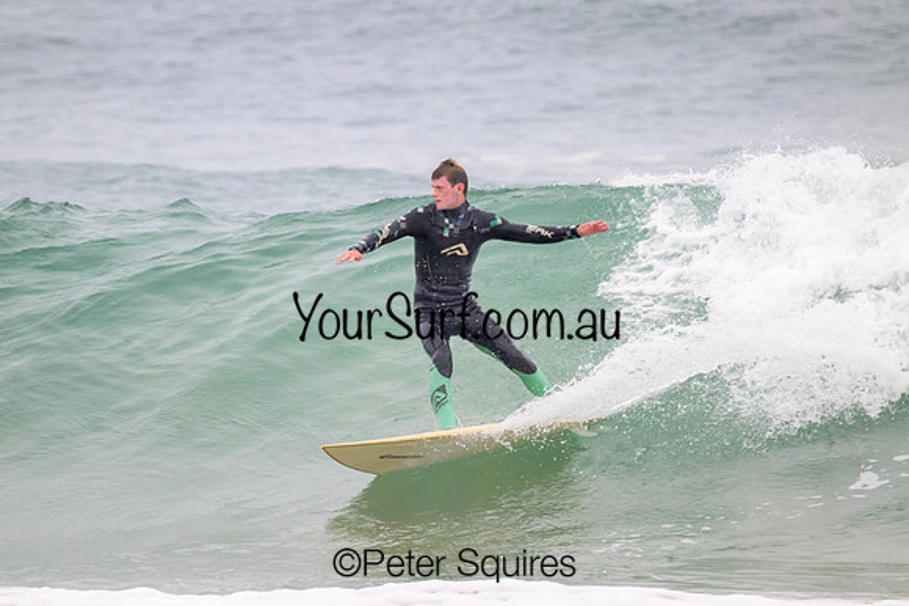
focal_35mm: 800
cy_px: 303
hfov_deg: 2.6
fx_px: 20204
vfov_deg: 1.7
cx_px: 454
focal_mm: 800
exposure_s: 1/2000
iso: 1800
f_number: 11
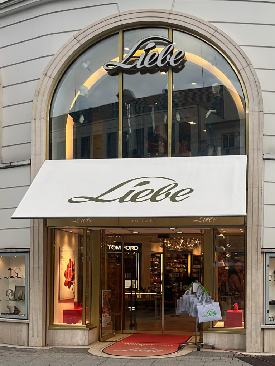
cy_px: 183
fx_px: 307
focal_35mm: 29
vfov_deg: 61.7
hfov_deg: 48.2
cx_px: 138
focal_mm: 5.1
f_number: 1.6
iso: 50
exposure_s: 1/579
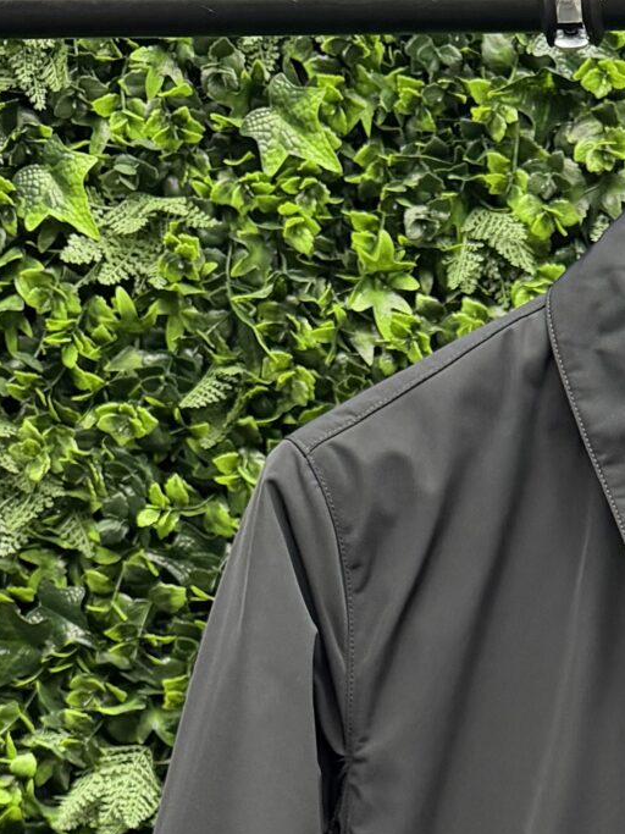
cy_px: 995
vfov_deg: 20.4
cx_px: 793
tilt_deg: -3.1
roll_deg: -0.4
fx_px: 2167
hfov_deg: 15.7
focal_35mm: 90
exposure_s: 1/50
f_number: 1.78
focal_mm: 6.76
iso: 250
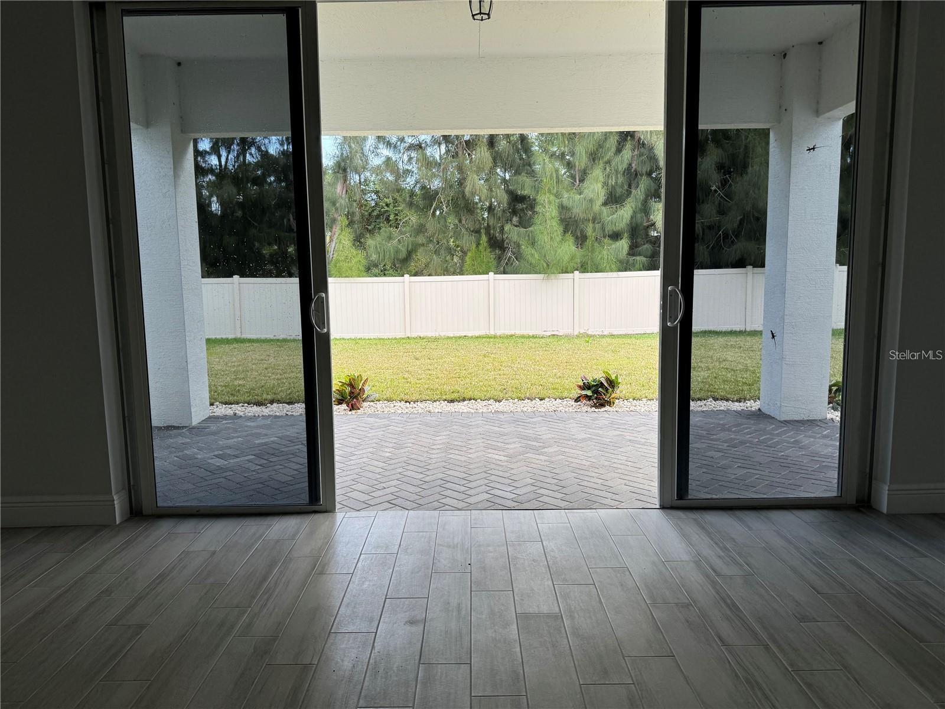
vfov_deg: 56.8
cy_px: 354
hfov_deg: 71.6
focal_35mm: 24
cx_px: 472
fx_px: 655
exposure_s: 1/448
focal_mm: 6.86
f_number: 1.78
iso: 80
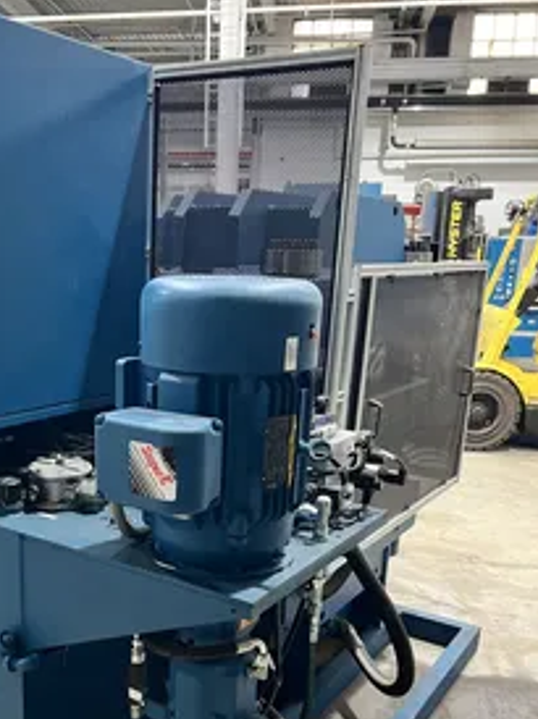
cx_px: 168
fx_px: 789
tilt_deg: -18.1
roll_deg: -0.2
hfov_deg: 37.2
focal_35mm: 38
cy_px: 499
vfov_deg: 47.9
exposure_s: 1/60
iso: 250
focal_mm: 5.7
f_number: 1.5
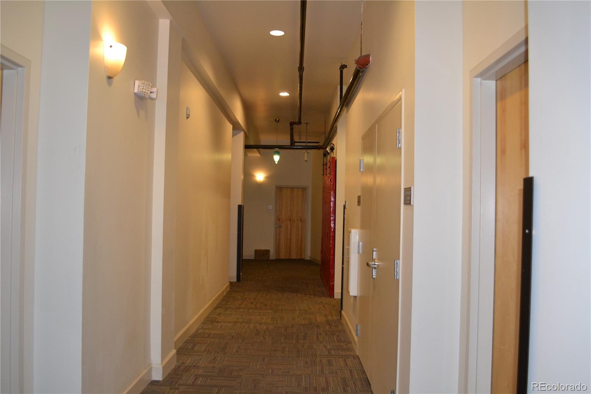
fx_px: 492
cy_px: 197
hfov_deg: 61.9
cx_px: 296
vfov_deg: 43.6
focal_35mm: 30
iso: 1000
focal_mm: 20
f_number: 3.8
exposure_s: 1/60
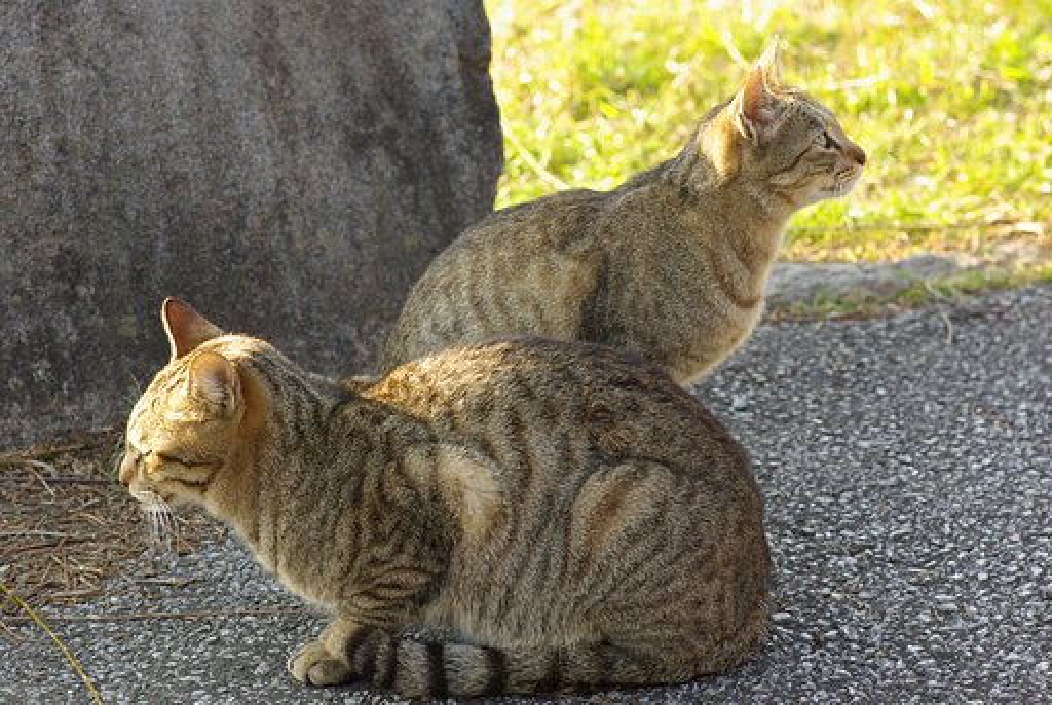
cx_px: 526
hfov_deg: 17.7
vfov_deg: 11.9
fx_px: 3380
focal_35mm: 116
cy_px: 352
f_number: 5.6
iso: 400
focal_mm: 77
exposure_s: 1/160
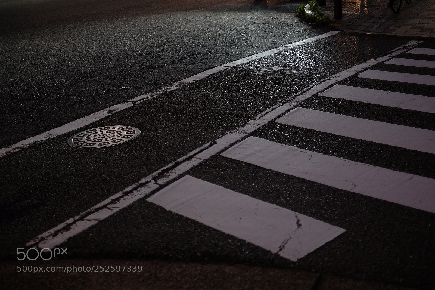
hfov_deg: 41.1
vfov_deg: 28.1
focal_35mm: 48
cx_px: 218
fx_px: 580
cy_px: 145
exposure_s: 1/20
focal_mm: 32
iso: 400
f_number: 1.8
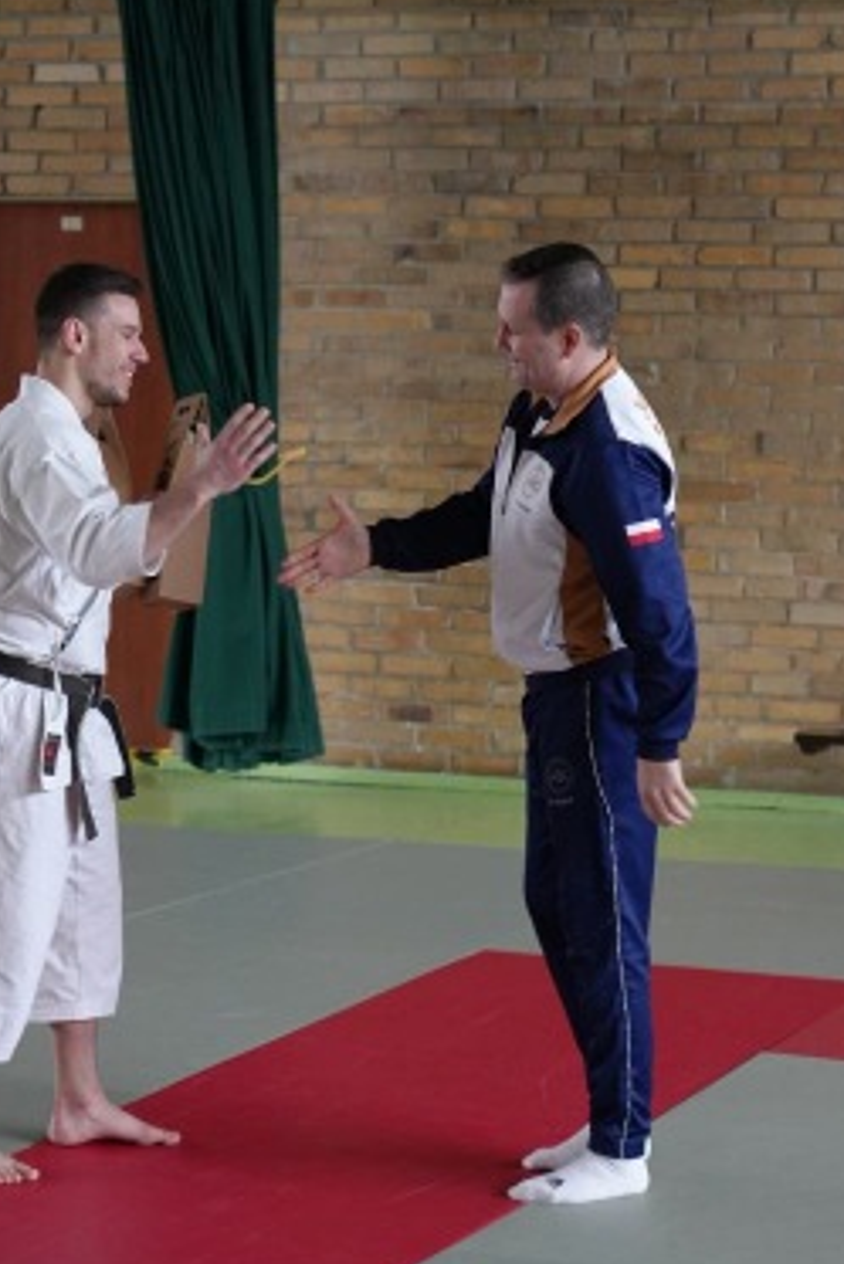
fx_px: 3900
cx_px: 298
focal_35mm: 111
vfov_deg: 18.4
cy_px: 617
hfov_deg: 12.3
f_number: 4
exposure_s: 1/160
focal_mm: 69
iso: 3200
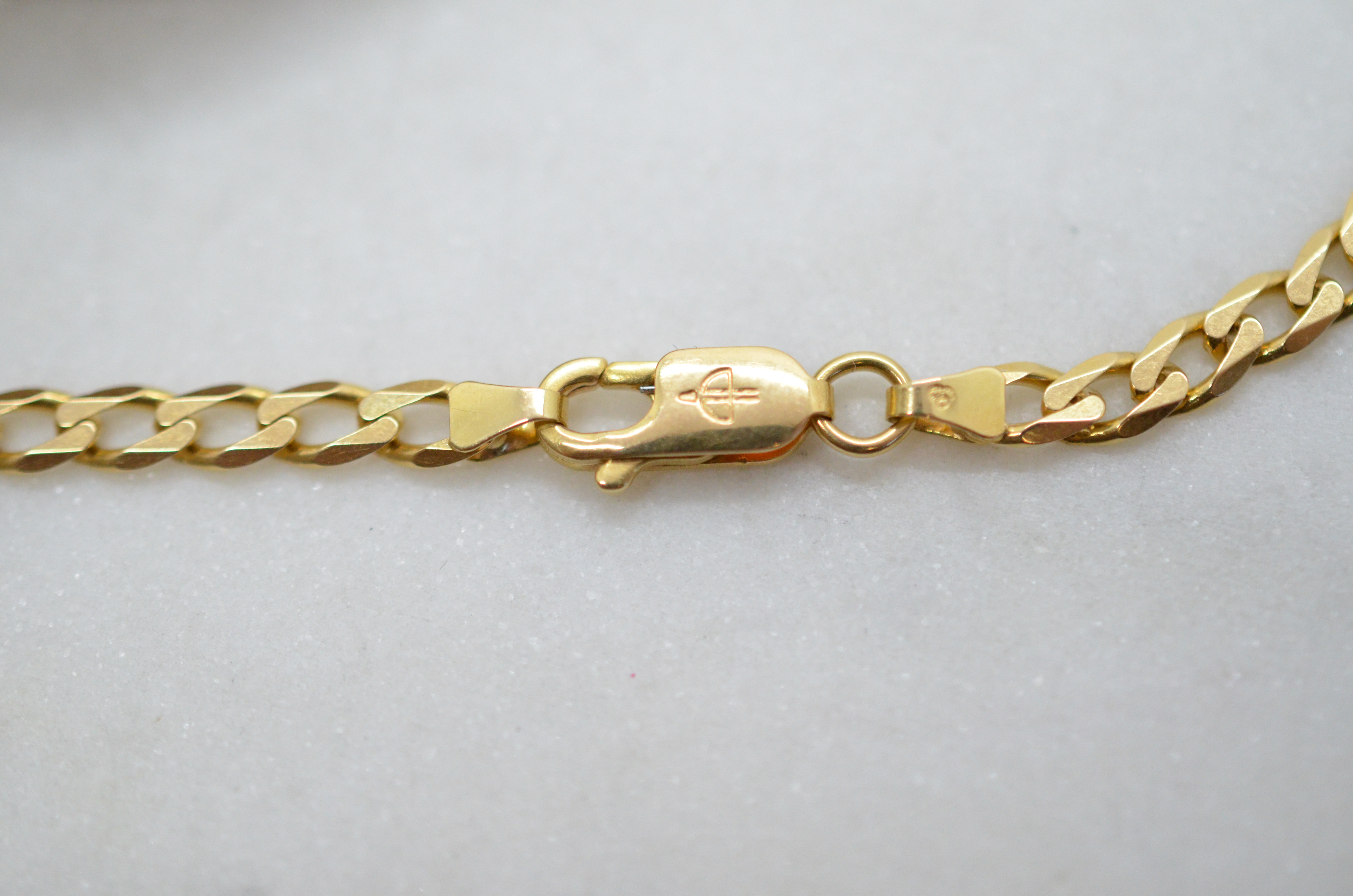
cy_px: 448
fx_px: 2250
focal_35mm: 60
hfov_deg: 33.5
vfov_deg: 22.5
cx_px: 676
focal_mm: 40
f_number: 4
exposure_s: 1/1600
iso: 2500
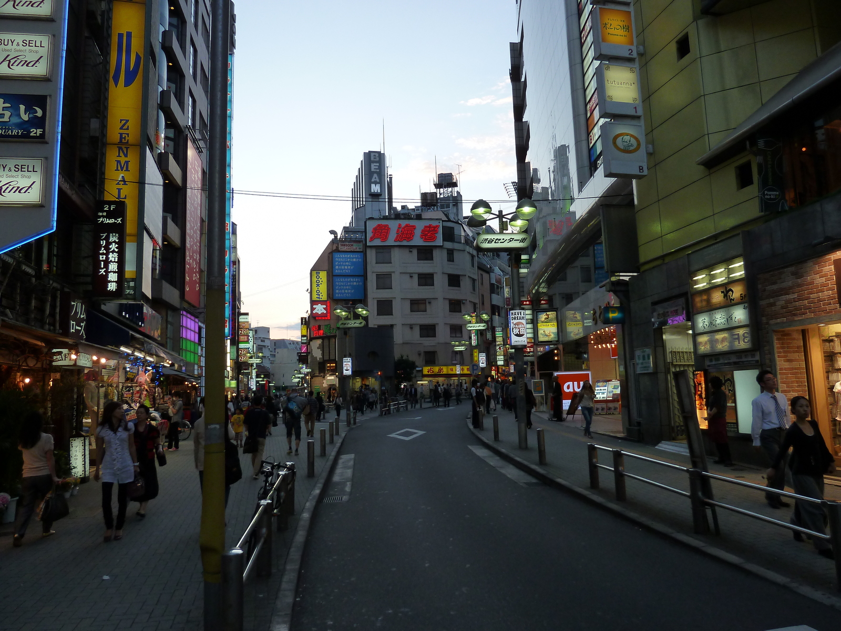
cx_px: 420
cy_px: 316
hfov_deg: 69.4
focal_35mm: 25
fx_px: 607
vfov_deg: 54.9
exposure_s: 1/80
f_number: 3.3
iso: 125
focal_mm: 4.1
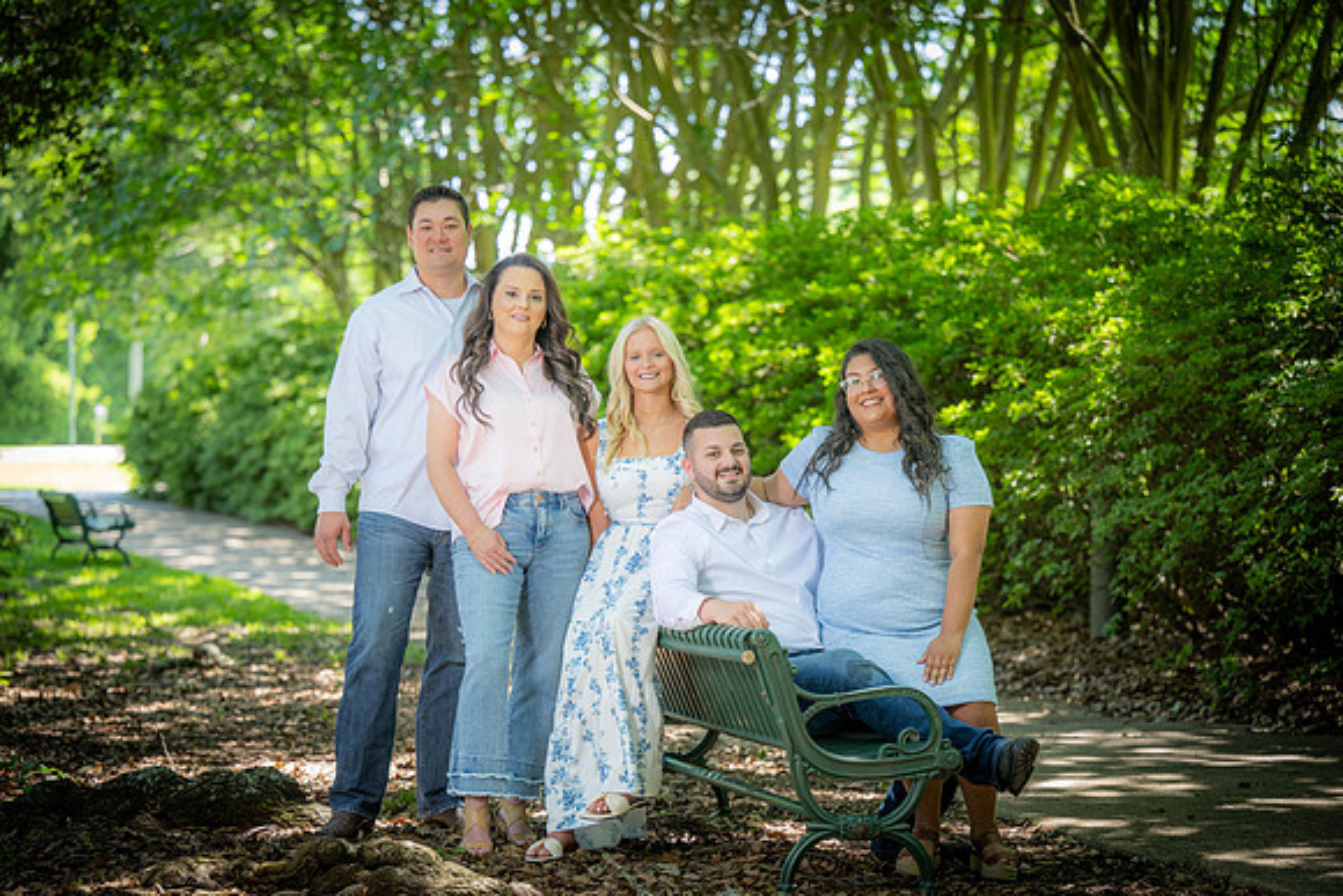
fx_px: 3395
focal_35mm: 91
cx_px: 672
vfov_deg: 15.0
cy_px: 448
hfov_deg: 22.4
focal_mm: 91
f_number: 2.8
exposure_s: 1/80
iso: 100
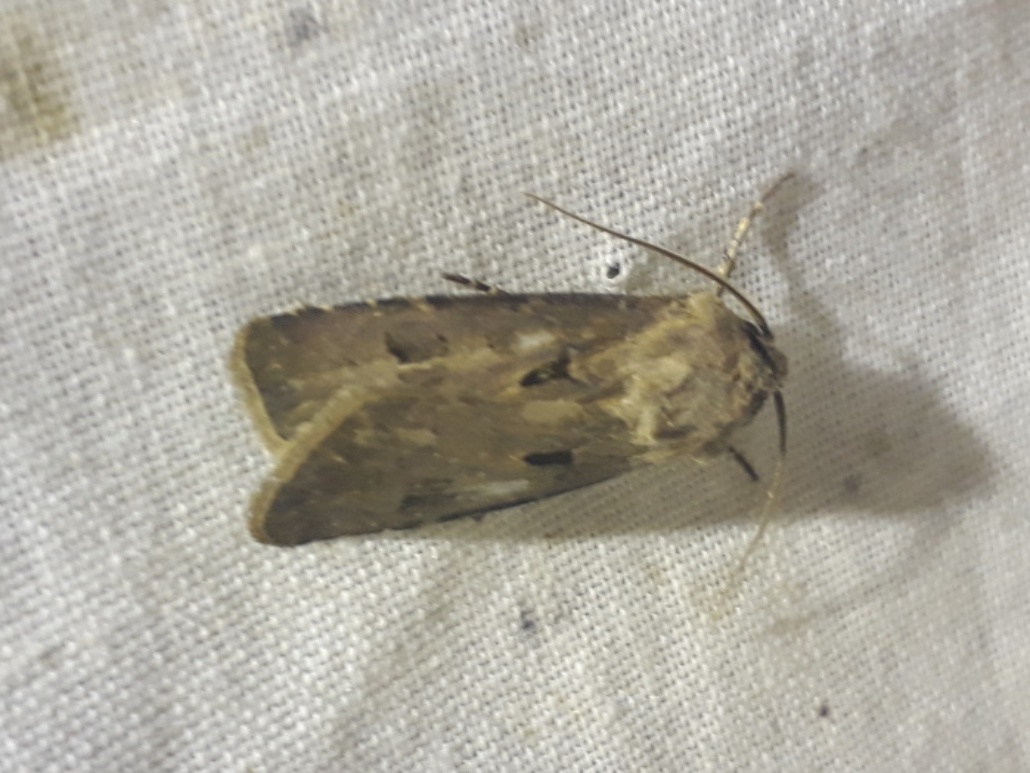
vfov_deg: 42.9
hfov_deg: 55.1
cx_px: 445
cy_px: 434
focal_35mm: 33
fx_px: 982
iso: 200
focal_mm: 3.6
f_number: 1.9
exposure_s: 1/17
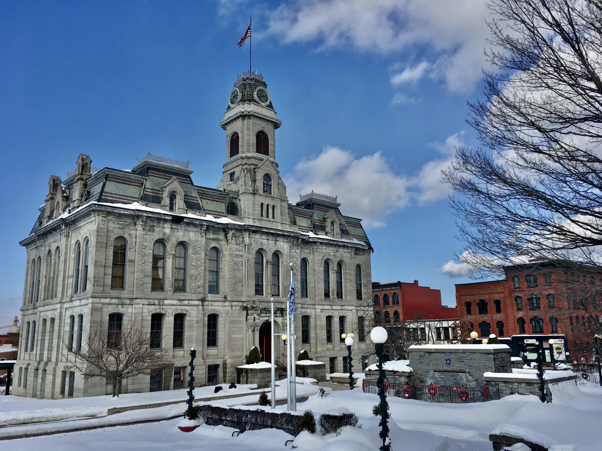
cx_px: 301
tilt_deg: +15.9
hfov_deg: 61.7
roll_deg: +1.2
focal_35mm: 29
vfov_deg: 48.2
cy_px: 226
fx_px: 504
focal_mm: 4.15
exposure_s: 1/1374
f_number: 2.2
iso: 25
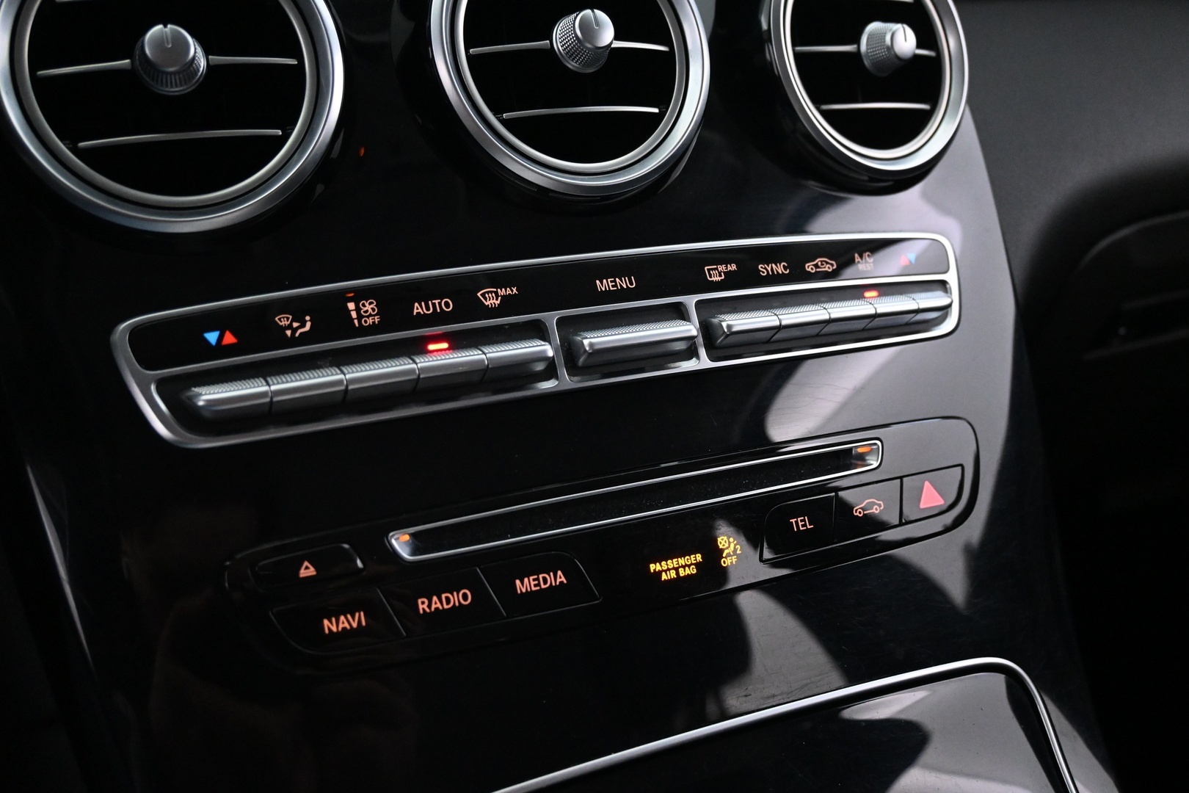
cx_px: 594
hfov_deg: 56.1
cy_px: 396
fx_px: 1115
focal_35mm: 34
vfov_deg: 39.1
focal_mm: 22.5
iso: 5000
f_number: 4
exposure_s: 1/40
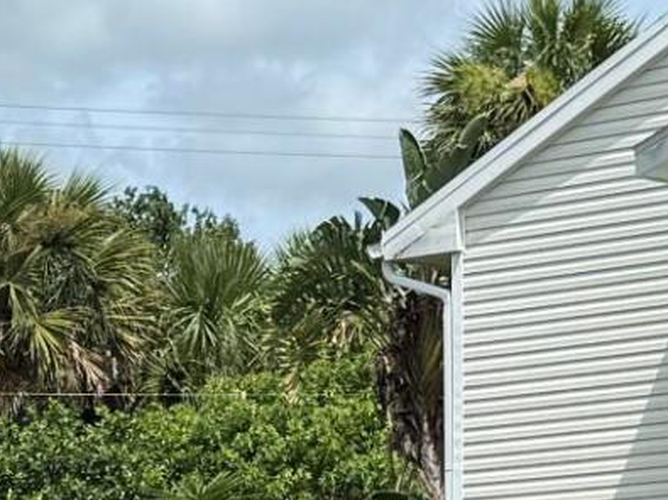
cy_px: 1000
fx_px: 3376
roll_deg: +1.1
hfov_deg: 11.1
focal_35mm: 175
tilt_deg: -5.3
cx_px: -156
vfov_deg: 8.1
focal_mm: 6.76
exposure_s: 1/4975
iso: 80
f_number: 1.78
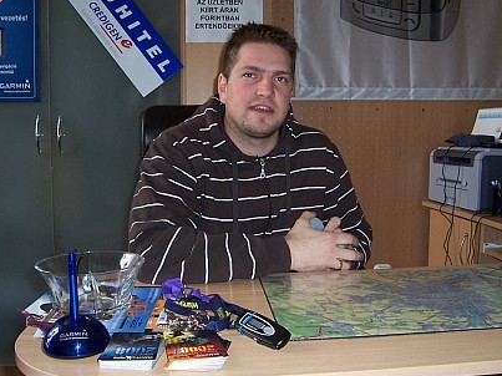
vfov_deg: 37.7
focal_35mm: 38
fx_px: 551
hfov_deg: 49.0
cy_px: 187
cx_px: 254
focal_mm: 5.6
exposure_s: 1/60
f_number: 2.7
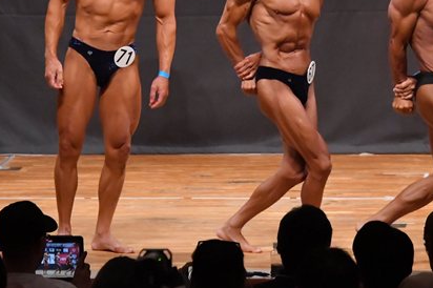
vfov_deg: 3.6
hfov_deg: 5.4
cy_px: 86
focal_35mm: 380
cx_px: 163
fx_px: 4567
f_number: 5.6
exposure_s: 1/400
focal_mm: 135
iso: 8000
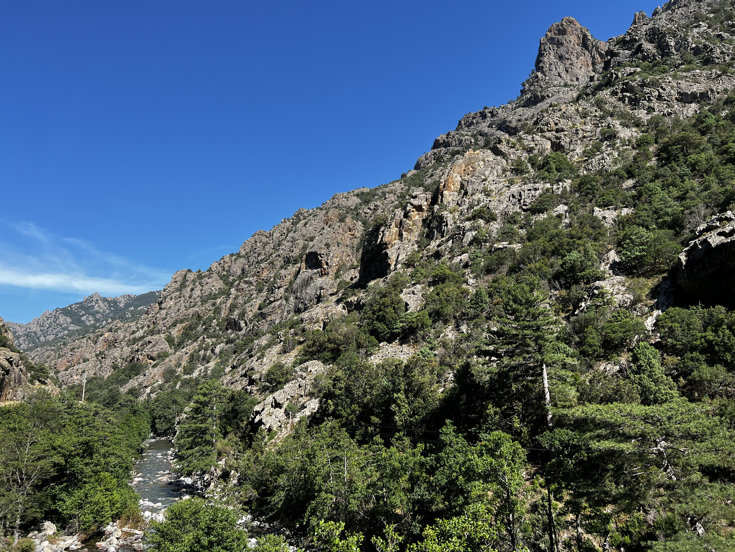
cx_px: 368
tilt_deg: +11.4
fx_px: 552
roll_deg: +0.8
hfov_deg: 67.3
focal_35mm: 26
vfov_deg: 53.1
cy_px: 276
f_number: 1.5
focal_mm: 5.7
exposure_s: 1/2353
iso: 50
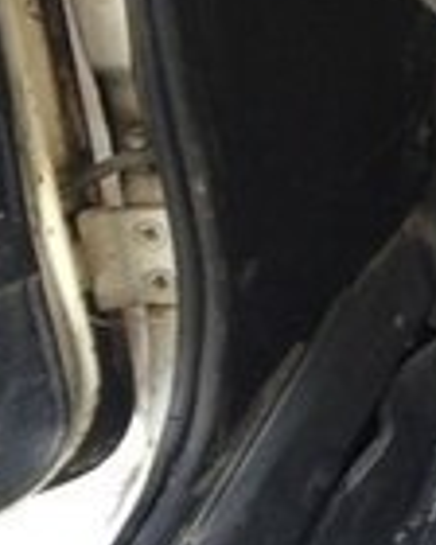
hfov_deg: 8.9
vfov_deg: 12.4
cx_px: 1156
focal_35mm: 152
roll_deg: +2.2
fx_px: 2452
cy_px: -127
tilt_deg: -24.2
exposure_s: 1/24
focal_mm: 4.12
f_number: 2.4
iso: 50
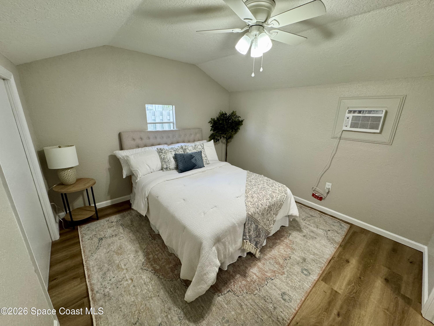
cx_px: 217
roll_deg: +0.3
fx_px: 176
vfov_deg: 85.7
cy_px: 163
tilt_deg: -15.9
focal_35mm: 14
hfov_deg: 102.1
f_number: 2.2
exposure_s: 1/120
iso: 250
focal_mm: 2.22
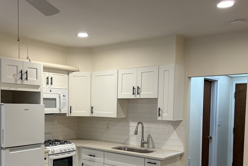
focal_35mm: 40
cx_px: 82
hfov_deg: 47.6
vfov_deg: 32.9
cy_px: 122
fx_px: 276
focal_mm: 5.96
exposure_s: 1/60
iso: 80
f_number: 1.6
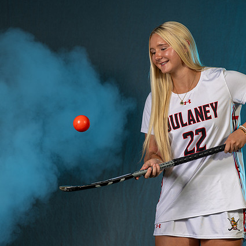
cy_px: 112
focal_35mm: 184
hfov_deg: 9.5
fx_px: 1479
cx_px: 174
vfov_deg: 9.5
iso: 80
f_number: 5.6
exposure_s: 1/200
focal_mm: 115
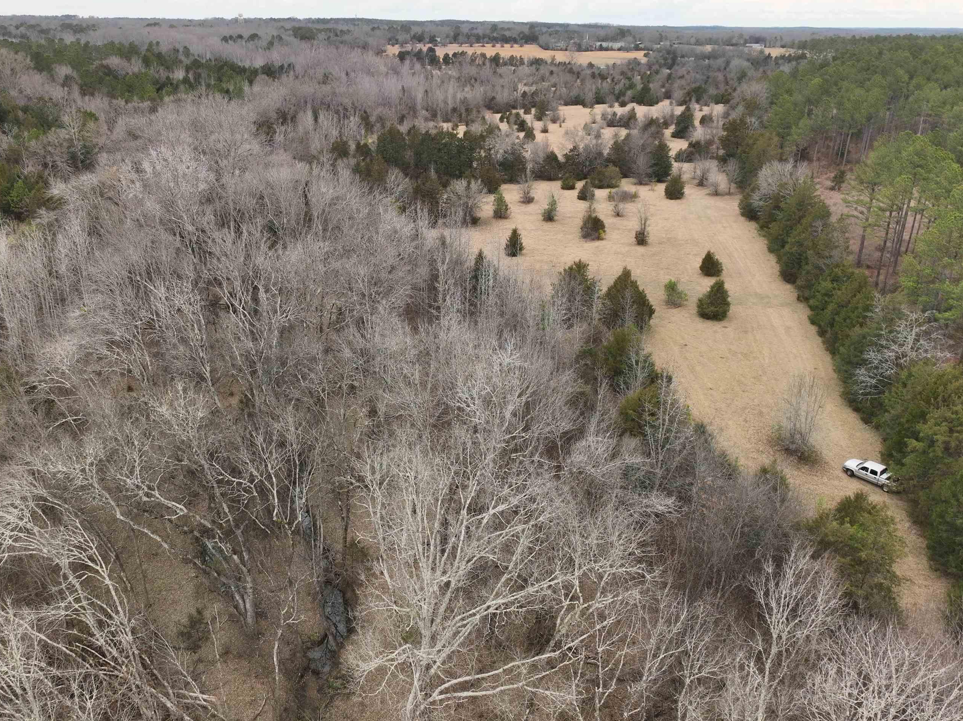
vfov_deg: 48.2
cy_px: 353
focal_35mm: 29
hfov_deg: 61.6
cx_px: 438
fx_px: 806
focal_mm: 12.29
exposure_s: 1/120
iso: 240
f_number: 2.8
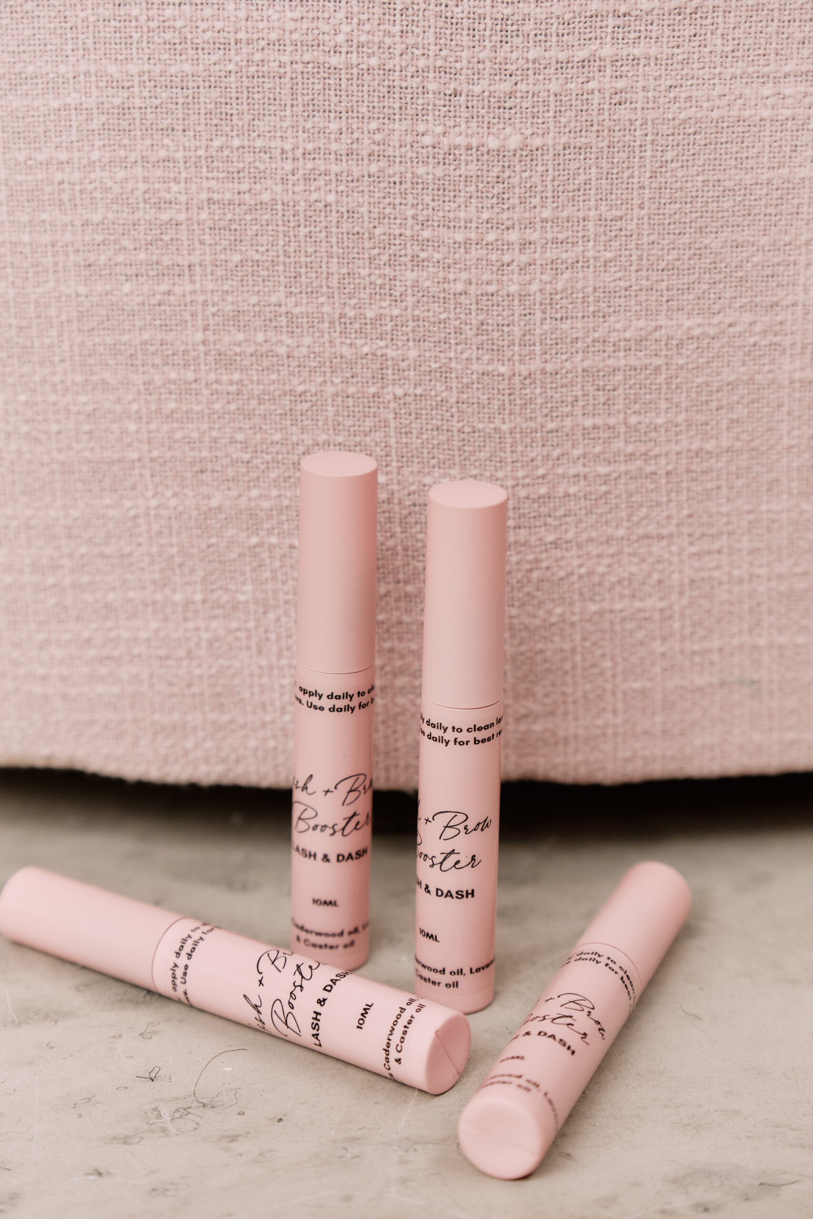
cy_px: 610
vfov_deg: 21.5
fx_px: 3217
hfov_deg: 14.4
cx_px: 406
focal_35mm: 95
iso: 200
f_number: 4
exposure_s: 1/50
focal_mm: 63.4
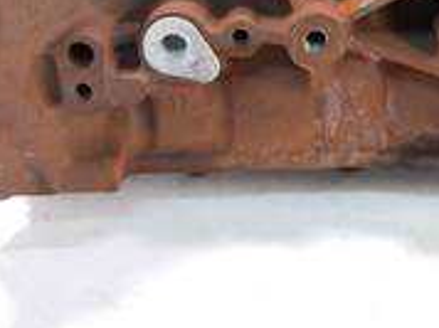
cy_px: -84
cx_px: 370
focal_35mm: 81
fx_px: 1026
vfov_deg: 17.2
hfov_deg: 23.7
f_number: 3.5
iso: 1250
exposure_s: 1/60
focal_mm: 15
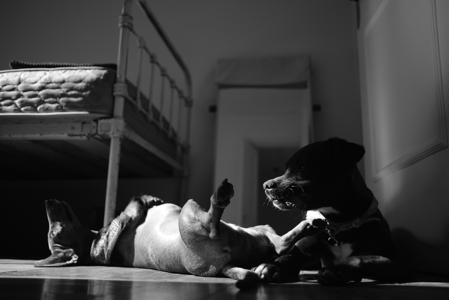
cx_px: 224
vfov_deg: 37.9
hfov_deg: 54.4
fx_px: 436
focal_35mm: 35
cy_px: 150
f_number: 2
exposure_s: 1/250
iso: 250
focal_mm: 23
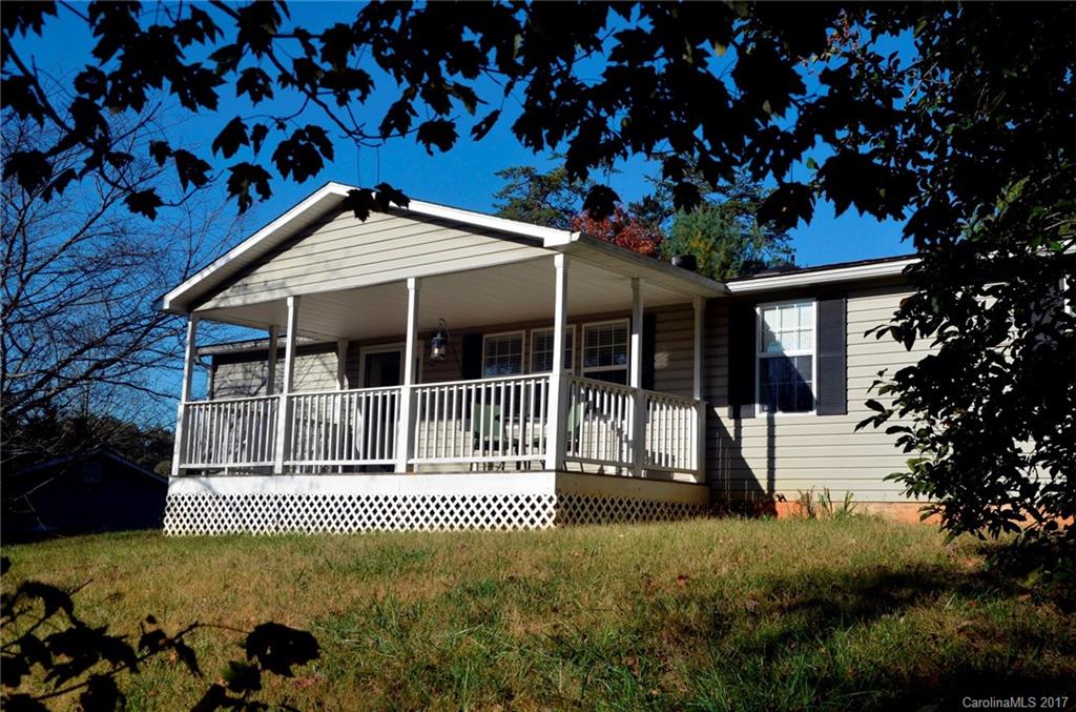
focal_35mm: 39
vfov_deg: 34.0
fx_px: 1163
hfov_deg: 49.7
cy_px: 356
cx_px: 538
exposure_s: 1/250
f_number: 8
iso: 100
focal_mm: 26
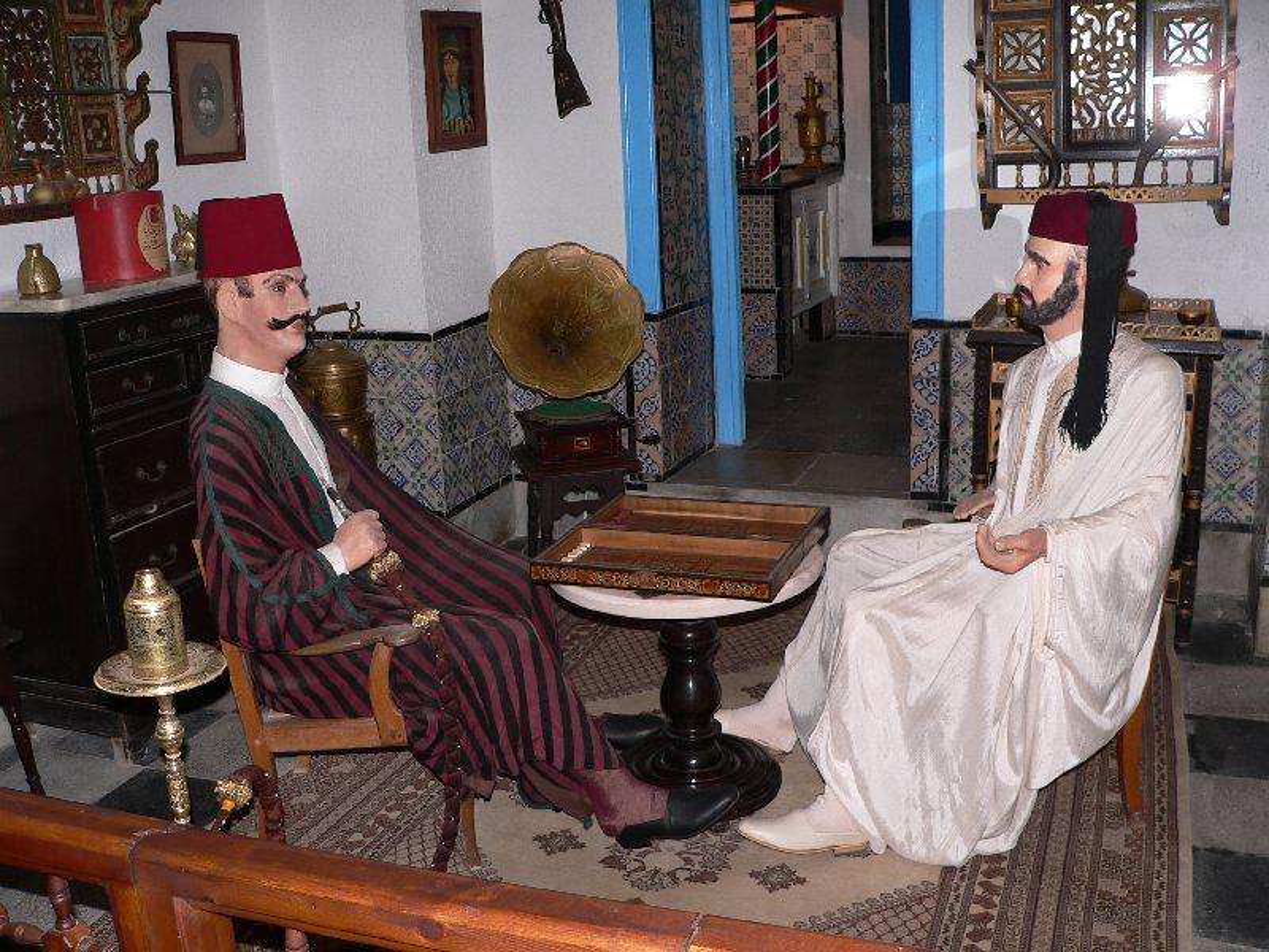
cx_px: 634
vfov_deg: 39.7
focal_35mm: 36
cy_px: 476
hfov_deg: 51.4
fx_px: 1320
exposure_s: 1/60
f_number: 2.8
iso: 80
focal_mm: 6
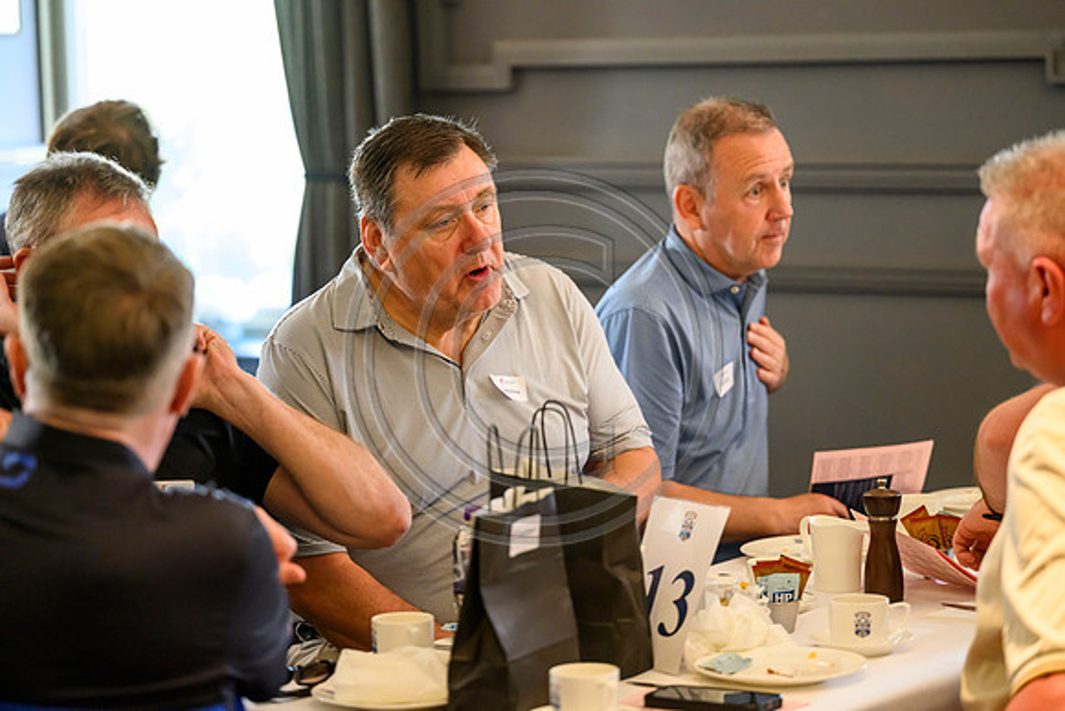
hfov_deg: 18.6
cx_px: 532
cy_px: 356
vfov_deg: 12.5
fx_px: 3255
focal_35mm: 110
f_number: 2.8
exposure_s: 1/320
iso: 5000
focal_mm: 110
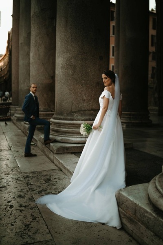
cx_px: 82
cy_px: 122
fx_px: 238
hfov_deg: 37.9
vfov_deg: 54.4
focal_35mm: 35
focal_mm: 35
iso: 50
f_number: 1.2
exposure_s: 1/320
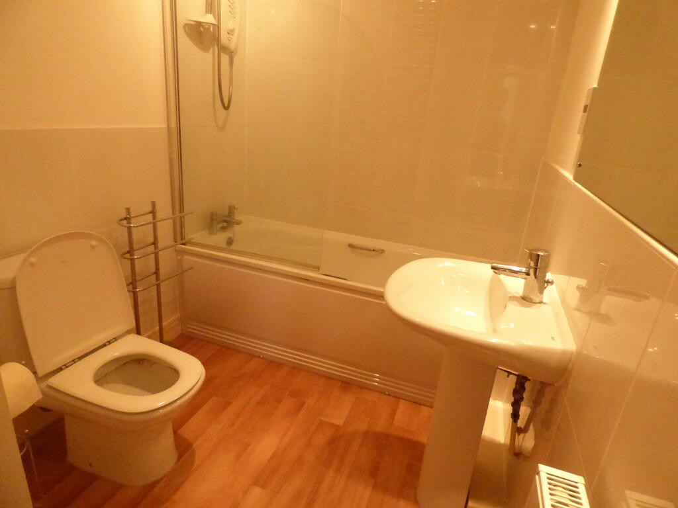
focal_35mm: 20
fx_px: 392
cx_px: 339
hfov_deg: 81.7
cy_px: 254
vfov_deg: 66.0
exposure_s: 1/160
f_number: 2.8
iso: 1600
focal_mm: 3.58
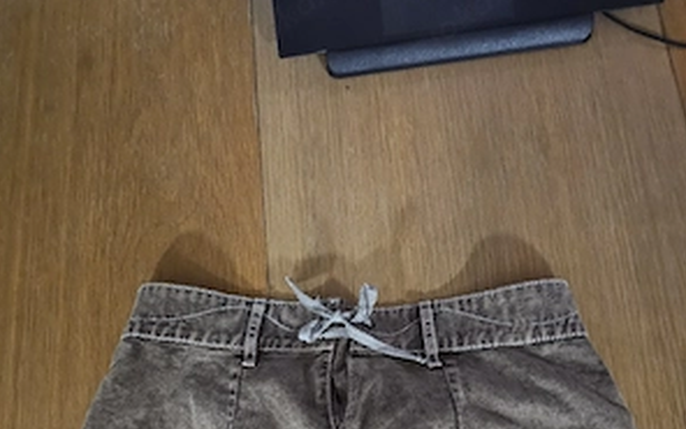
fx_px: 617
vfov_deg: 35.6
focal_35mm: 33
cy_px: 401
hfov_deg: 58.1
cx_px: 341
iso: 1250
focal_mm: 6.3
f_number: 1.7
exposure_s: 1/25
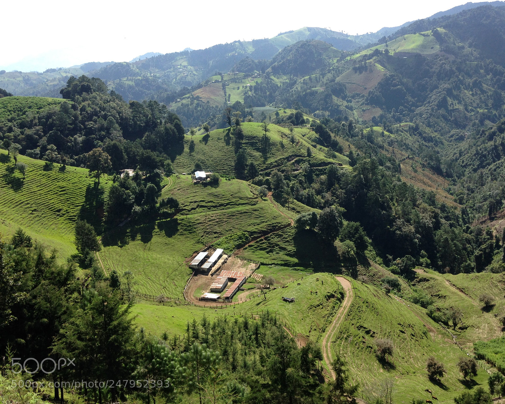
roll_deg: +1.6
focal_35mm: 35
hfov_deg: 51.5
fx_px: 523
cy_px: 205
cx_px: 265
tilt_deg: -18.2
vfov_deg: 42.2
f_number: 2.4
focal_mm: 4.12
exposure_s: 1/809
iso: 50
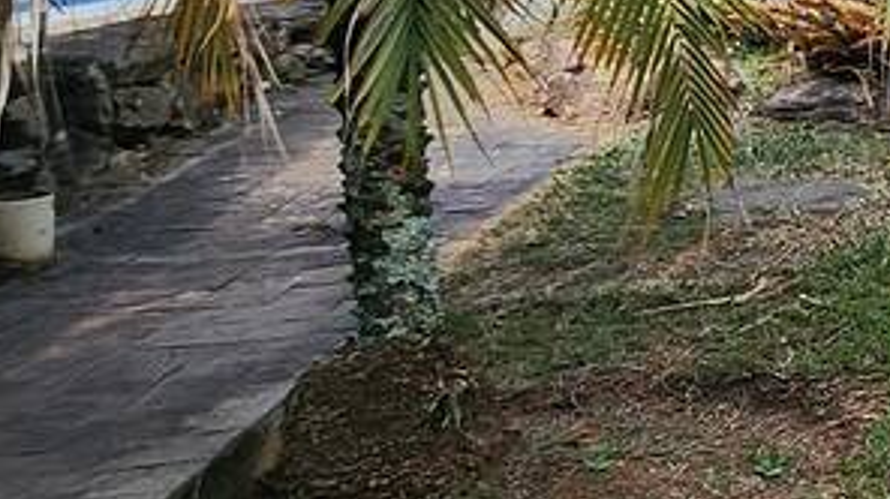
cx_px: 2042
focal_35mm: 69
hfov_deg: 16.2
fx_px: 1627
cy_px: -132
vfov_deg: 16.6
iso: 50
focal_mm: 2.2
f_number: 2.2
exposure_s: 1/529
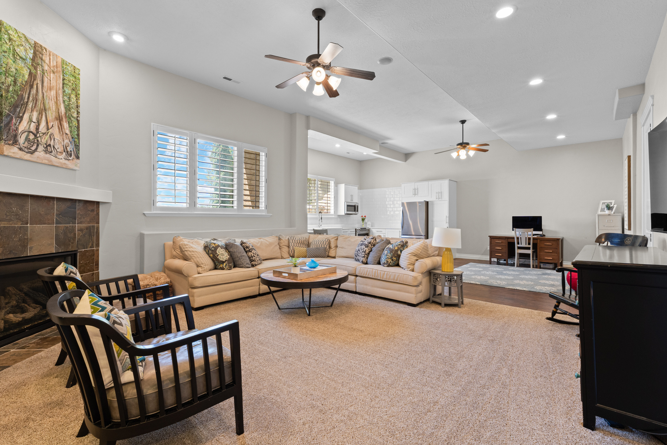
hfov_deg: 96.7
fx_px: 296
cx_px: 329
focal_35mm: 16
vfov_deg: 73.7
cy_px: 213
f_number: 9
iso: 320
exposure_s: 1/1.67
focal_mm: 10
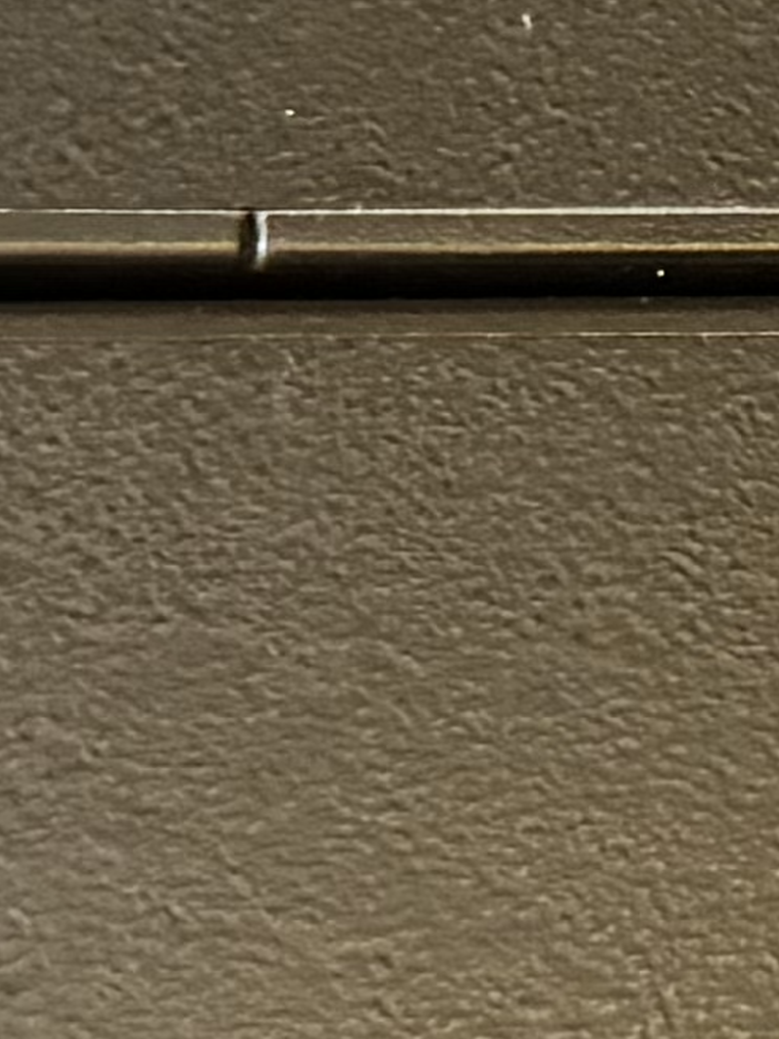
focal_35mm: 209
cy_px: -198
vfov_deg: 9.3
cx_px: 1007
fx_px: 6271
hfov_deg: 7.0
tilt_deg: -70.6
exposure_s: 1/33
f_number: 1.78
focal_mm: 6.76
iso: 1000
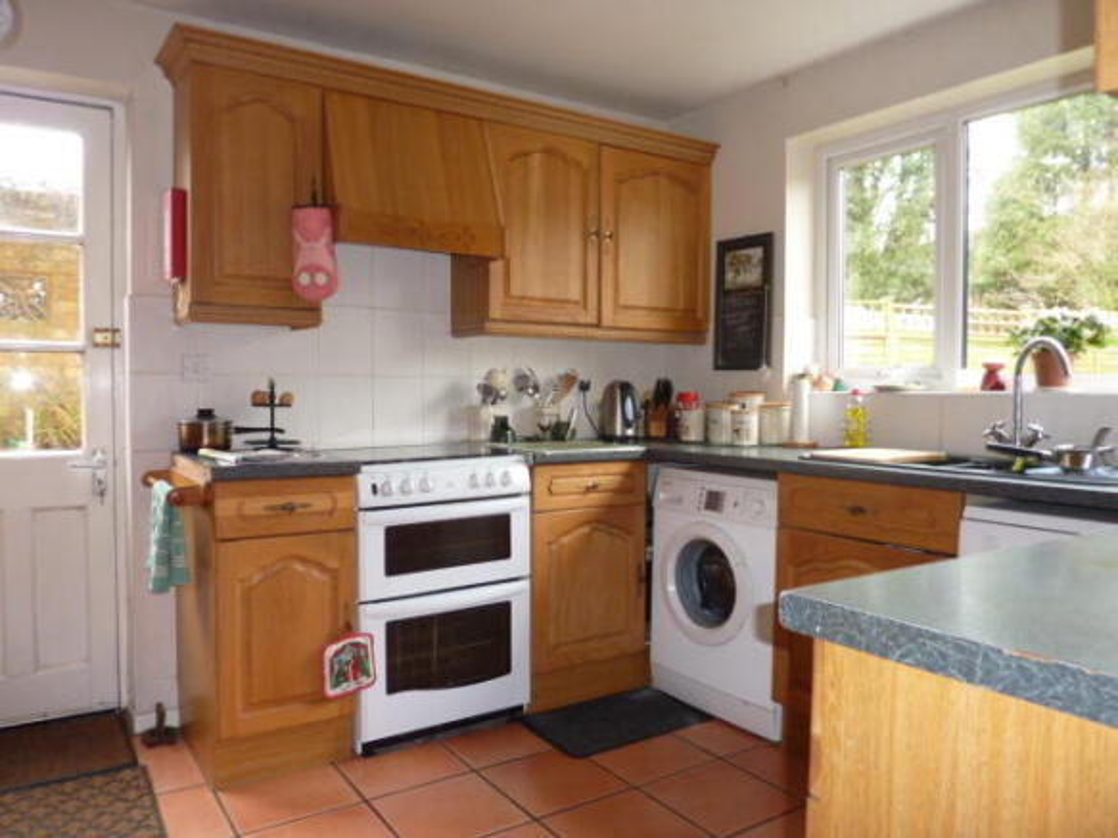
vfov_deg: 54.9
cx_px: 559
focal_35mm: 25
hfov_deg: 69.4
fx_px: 807
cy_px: 419
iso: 160
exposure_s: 1/30
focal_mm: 4.1
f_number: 3.3
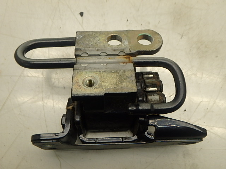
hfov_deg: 54.0
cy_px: 84
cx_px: 113
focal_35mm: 34
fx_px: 222
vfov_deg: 41.8
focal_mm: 6
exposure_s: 1/40
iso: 250
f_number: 4.9
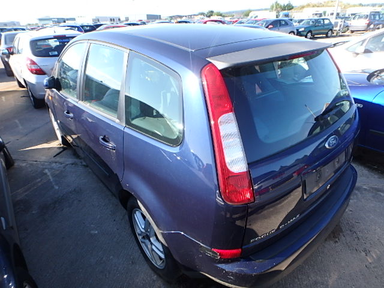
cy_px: 144
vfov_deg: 63.4
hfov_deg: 79.0
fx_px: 233
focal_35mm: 21
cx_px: 192
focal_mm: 3.7
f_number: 3.5
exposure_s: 1/320
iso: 125
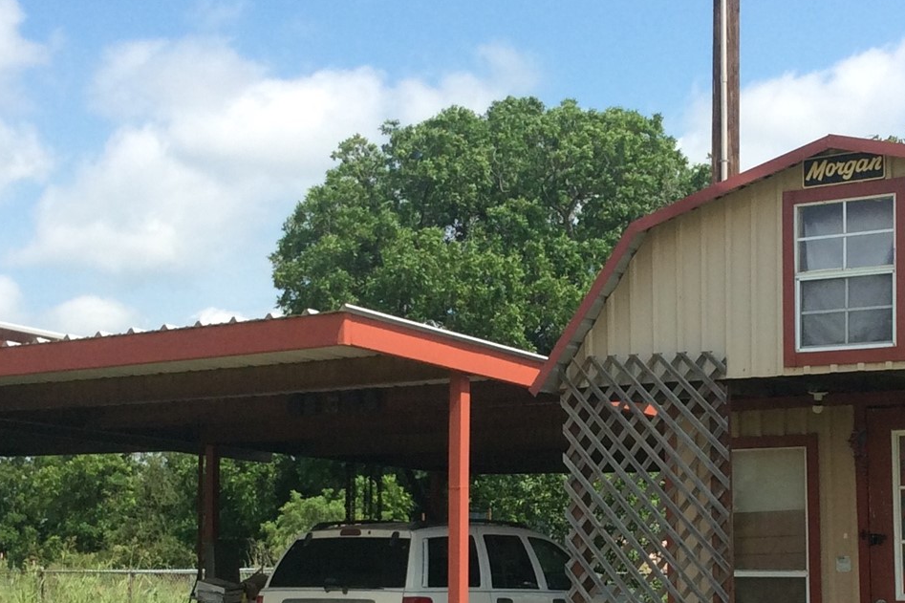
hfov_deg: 28.0
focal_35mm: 72
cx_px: 547
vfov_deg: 18.8
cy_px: 465
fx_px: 1810
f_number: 2.4
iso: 32
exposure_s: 1/1217
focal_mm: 3.3
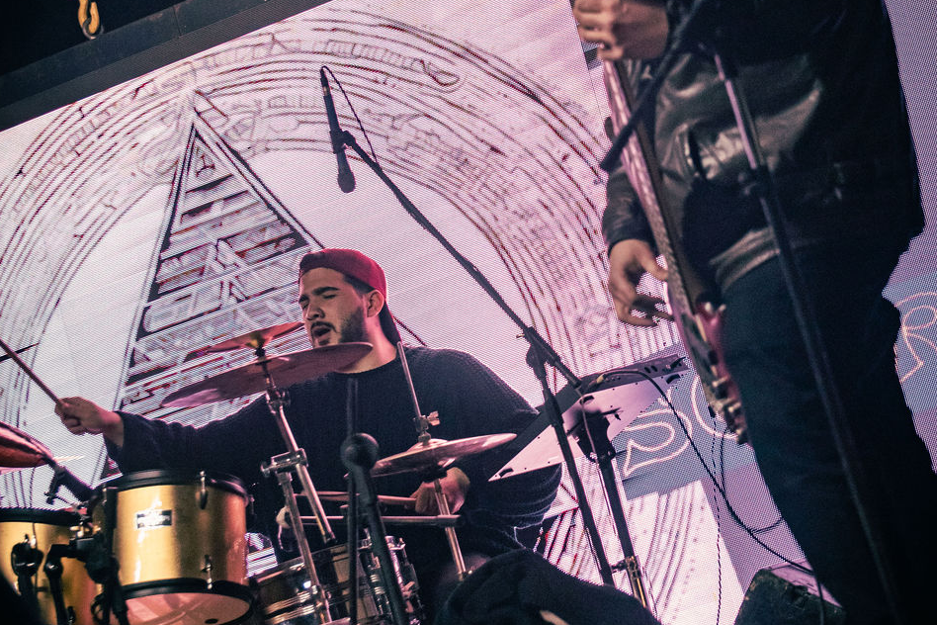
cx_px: 478
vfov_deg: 9.2
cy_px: 261
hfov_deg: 13.8
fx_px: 3878
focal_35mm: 149
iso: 2000
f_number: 4.5
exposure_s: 1/200
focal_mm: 92
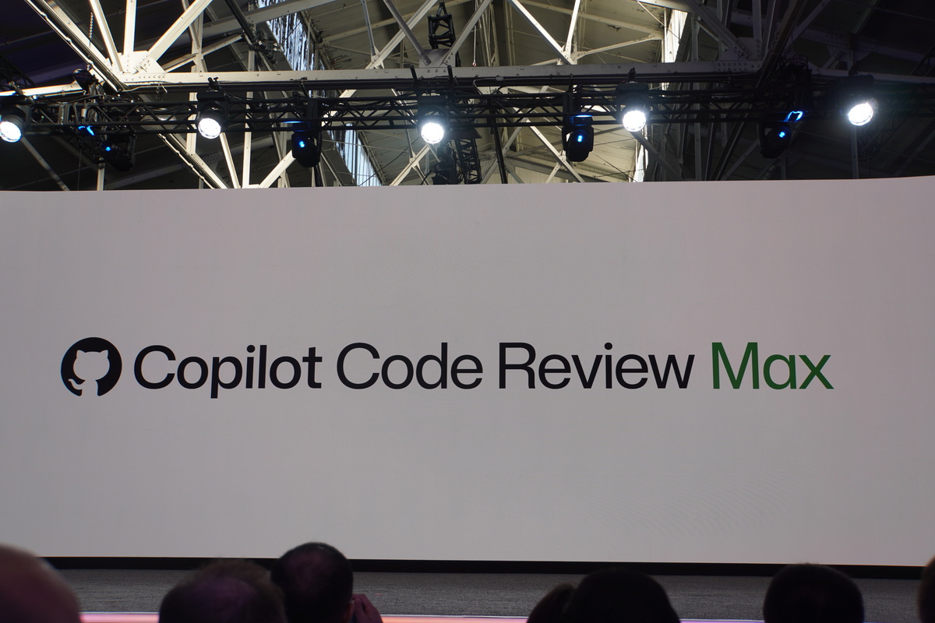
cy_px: 312
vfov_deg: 31.6
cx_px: 468
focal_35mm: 42
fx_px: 1102
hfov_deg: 46.0
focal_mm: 28.3
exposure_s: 1/80
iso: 100
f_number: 4.5
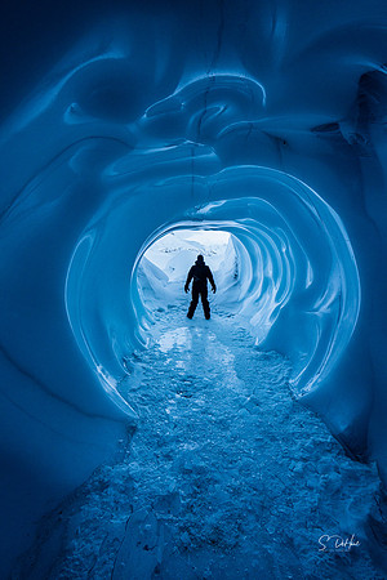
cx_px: 194
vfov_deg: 96.7
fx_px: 258
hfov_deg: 73.7
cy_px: 290
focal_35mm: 16
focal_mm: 16
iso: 2500
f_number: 8
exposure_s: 1/30
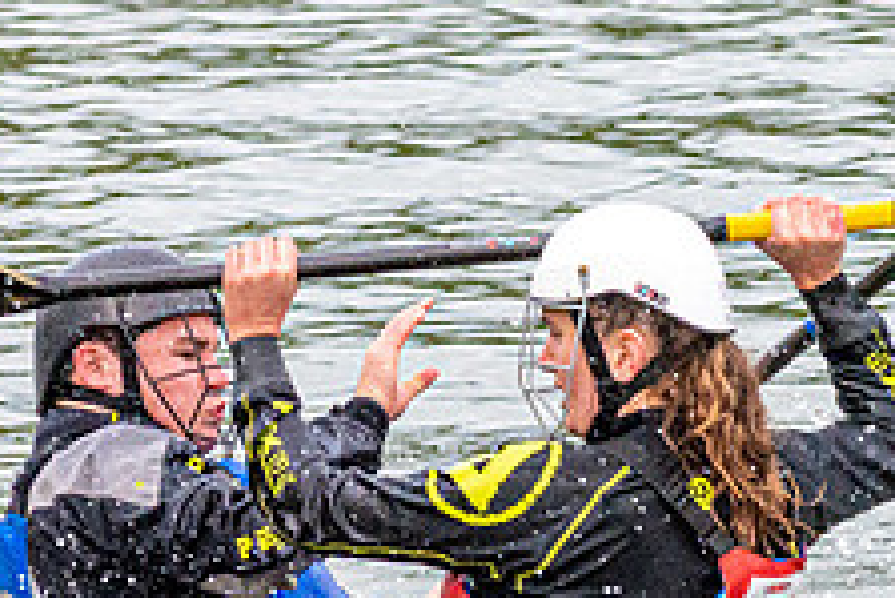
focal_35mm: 948
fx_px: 23583
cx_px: 543
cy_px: 523
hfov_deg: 2.2
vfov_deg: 1.5
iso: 2500
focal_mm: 200
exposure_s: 1/3200
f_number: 5
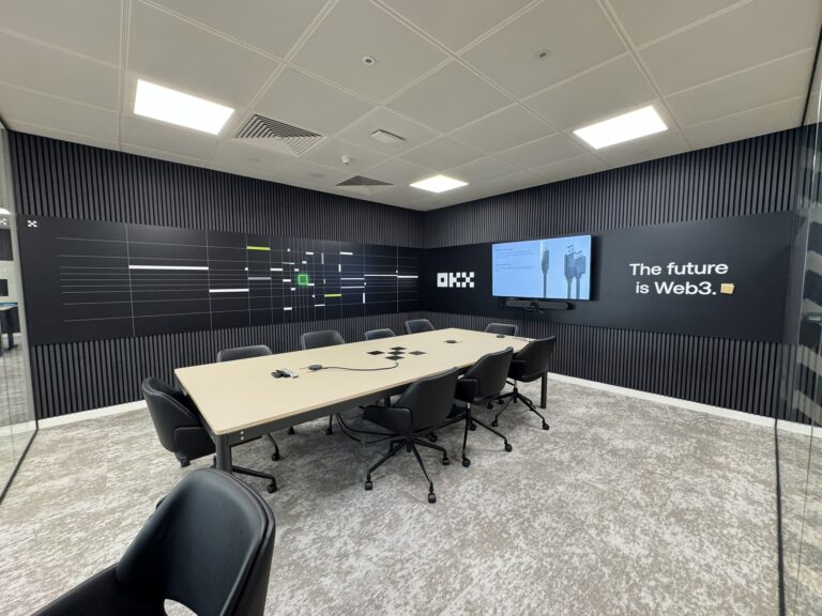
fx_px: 332
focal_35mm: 14
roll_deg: +0.3
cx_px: 411
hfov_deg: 102.1
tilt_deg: -4.1
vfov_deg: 85.7
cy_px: 308
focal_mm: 2.22
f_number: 2.2
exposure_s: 1/60
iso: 250
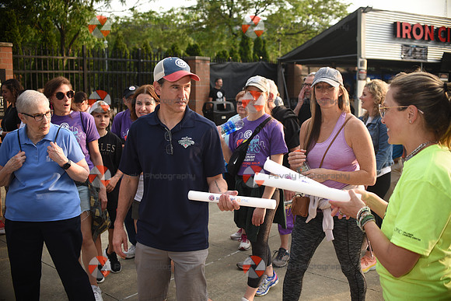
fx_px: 439
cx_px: 226
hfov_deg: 54.4
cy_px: 150
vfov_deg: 37.9
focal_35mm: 35
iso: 160
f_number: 5
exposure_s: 1/160
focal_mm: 35
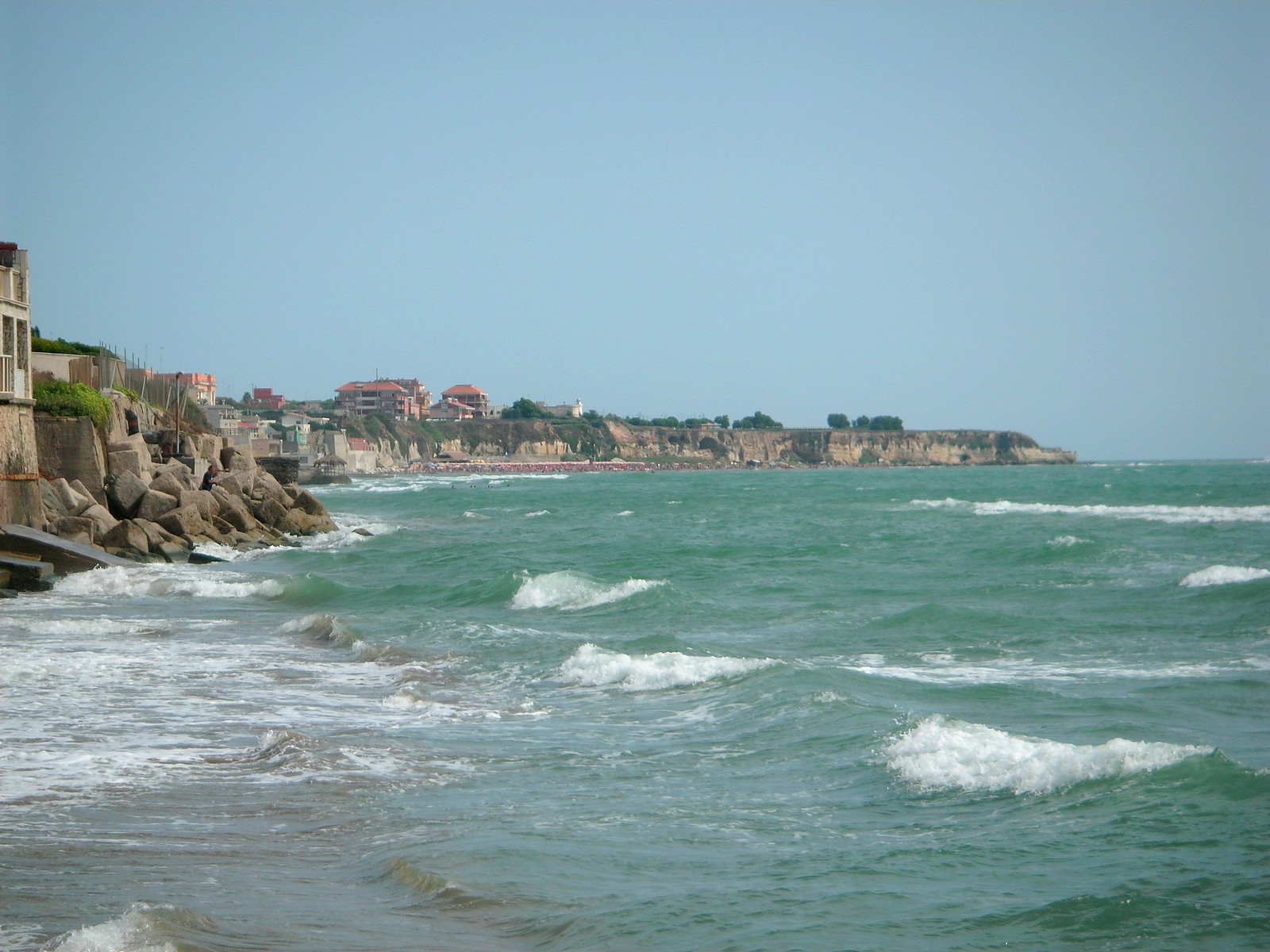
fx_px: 4182
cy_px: 476
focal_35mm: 114
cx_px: 635
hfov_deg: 17.3
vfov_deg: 13.0
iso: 50
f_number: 4
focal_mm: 18.9
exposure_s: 1/500
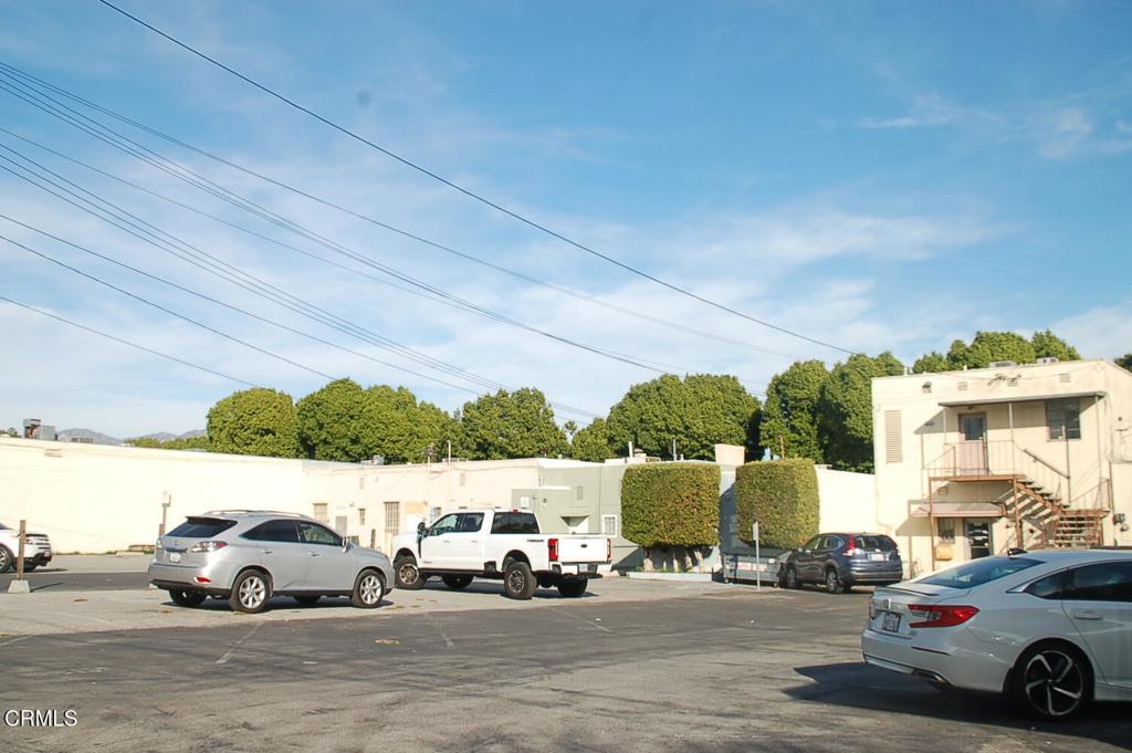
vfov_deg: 35.4
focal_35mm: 38
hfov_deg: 51.3
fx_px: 1178
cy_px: 376
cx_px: 566
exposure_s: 1/400
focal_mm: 25
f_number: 10
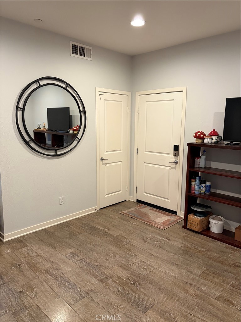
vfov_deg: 67.3
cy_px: 161
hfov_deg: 53.1
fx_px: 241
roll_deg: -1.4
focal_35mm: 26
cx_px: 120
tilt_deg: -9.4
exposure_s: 1/60
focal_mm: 5.96
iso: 320
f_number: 1.6
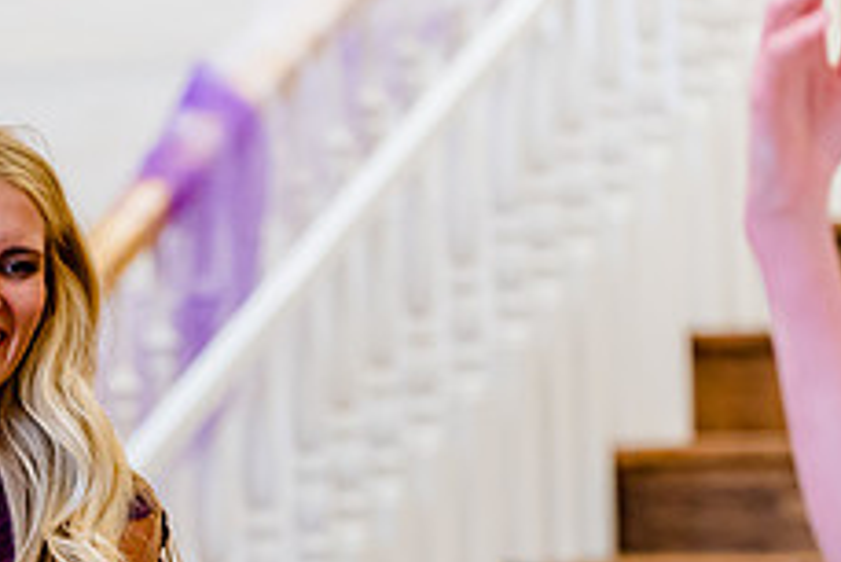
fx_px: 6498
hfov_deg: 7.4
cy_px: 492
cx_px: 33
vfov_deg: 4.9
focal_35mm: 278
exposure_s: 1/640
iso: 2500
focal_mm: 110
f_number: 2.8
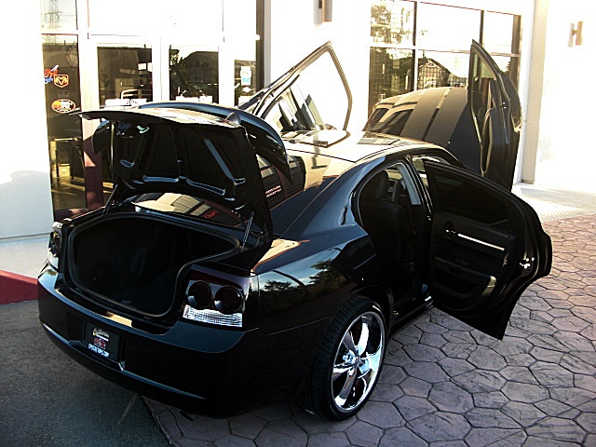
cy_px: 224
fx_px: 620
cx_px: 298
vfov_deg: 39.7
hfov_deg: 51.4
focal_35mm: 36
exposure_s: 1/80
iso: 50
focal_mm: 6.3
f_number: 2.8
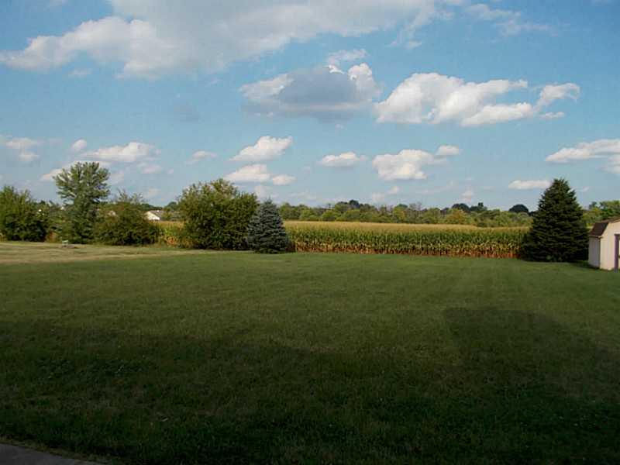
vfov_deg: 48.2
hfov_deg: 61.7
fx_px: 519
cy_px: 232
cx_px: 310
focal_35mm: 29
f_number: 3.3
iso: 80
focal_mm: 4.1
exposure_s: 1/1000
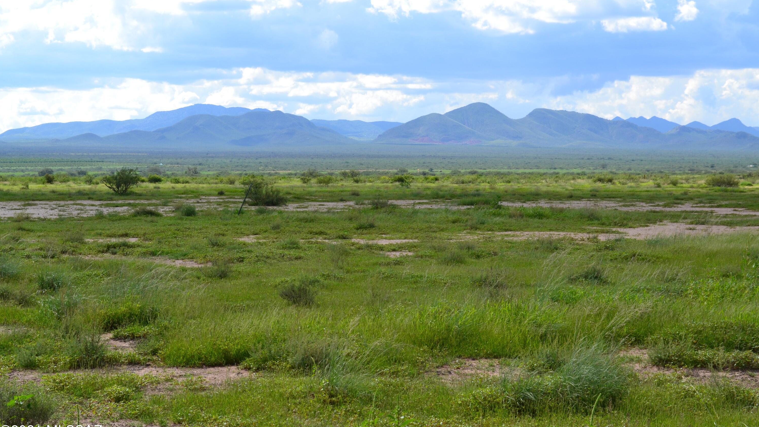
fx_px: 1529
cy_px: 195
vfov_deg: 15.9
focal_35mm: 76
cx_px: 381
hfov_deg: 27.9
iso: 360
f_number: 11
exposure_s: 1/500
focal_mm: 48
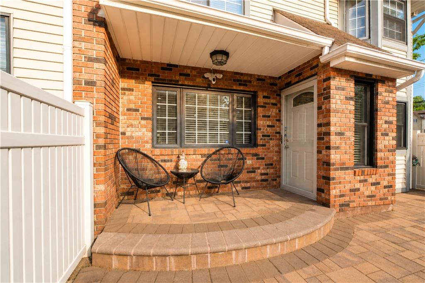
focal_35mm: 15
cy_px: 142
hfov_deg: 100.4
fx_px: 177
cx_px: 212
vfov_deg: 77.3
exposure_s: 1/100
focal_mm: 10
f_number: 8
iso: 320
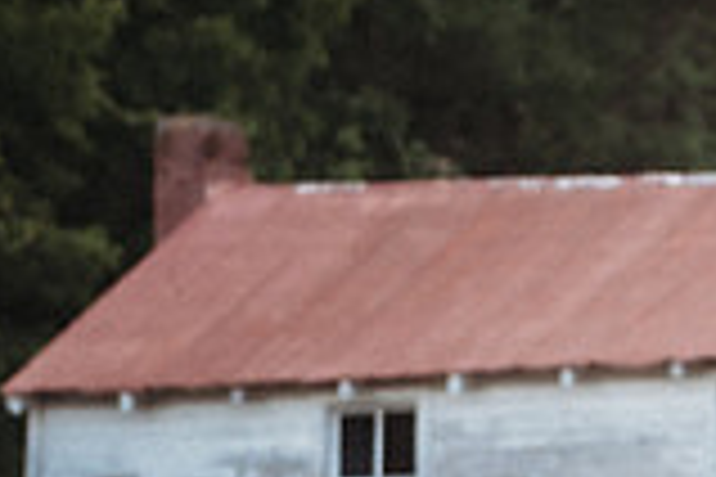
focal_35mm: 558
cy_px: 848
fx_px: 11097
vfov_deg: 2.5
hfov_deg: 3.7
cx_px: 1080
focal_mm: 150
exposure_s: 1/250
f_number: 2.8
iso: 800
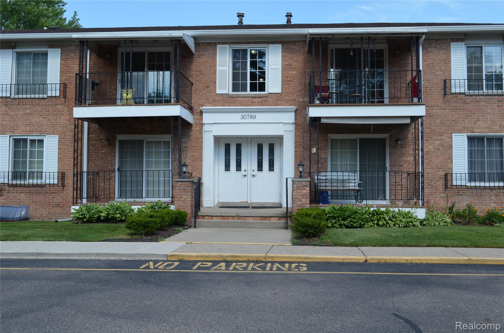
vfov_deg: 34.1
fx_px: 545
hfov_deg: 49.6
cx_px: 252
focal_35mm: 39
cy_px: 166
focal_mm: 26
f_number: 8
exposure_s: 1/250
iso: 200
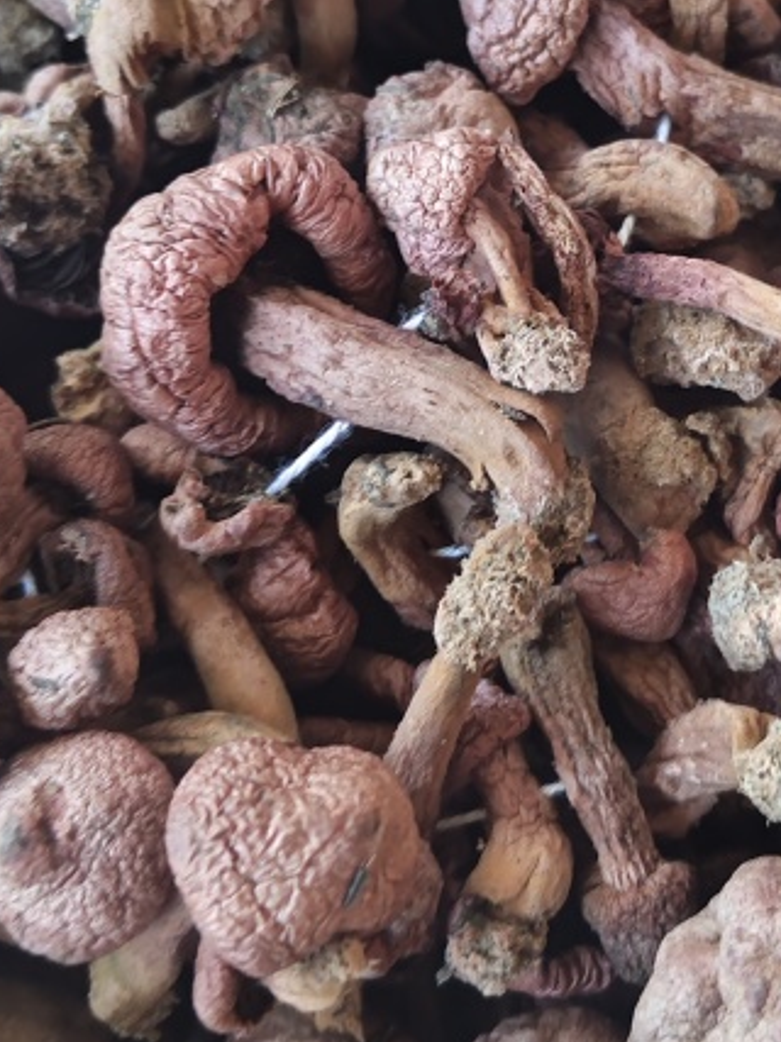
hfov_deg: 24.2
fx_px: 1806
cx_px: 549
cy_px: 360
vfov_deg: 32.0
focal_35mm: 60
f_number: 1.88
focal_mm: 5.56
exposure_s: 1/50
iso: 549
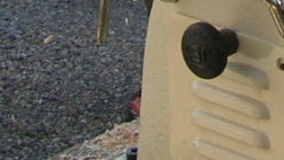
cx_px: 409
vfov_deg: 4.7
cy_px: -402
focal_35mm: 242
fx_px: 1823
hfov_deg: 8.7
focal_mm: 5.8
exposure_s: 1/161
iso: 50
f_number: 2.8
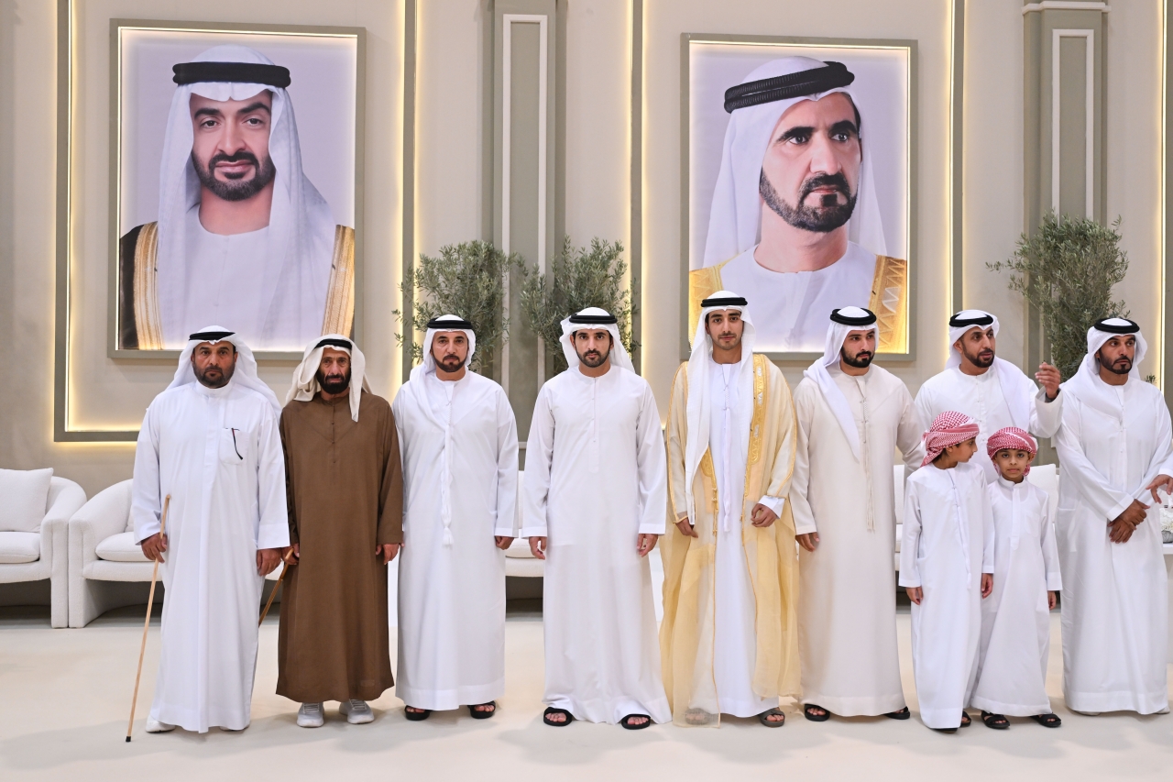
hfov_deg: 54.4
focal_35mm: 35
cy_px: 391
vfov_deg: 37.8
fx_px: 1140
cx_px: 586
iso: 640
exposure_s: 1/200
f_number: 2.8
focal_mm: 35
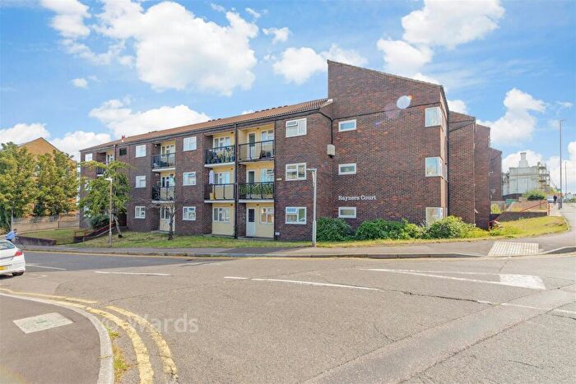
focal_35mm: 19
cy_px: 192
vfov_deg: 64.6
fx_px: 304
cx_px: 288
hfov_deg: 86.9
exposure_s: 1/100
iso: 100
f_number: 8
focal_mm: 19
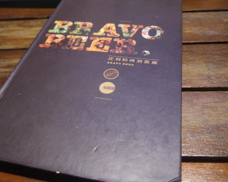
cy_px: 93
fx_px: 223
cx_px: 104
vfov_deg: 44.5
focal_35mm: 33
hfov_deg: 54.1
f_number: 3.5
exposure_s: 1/25
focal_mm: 14
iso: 1600
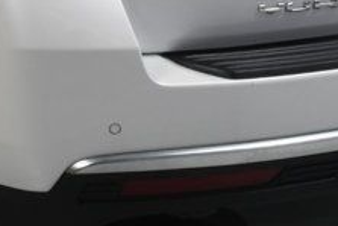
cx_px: 62
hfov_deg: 11.4
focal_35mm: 179
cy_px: -165
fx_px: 1682
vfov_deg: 7.5
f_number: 13
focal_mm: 26
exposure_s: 1/160
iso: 100
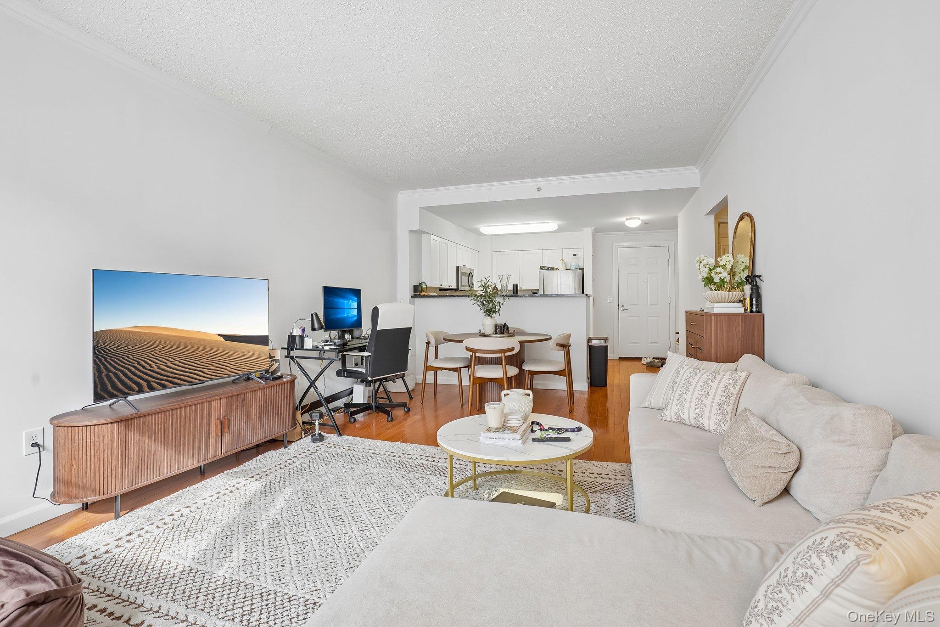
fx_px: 418
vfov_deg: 73.7
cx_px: 470
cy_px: 314
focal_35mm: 16
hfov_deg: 96.7
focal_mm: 16
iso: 160
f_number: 8
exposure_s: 1/20
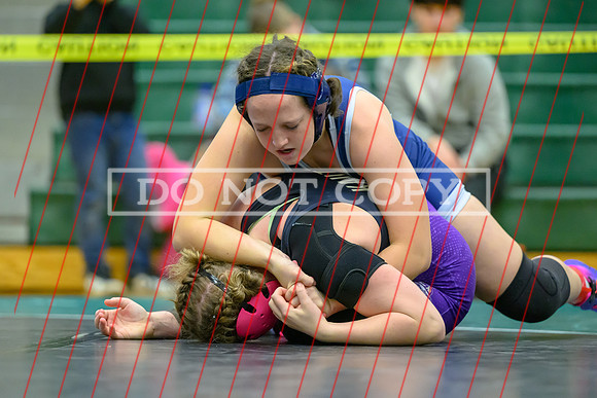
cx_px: 302
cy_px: 174
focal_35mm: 239
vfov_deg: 5.8
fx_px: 3958
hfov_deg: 8.6
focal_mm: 190
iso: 7200
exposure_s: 1/640
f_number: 2.8
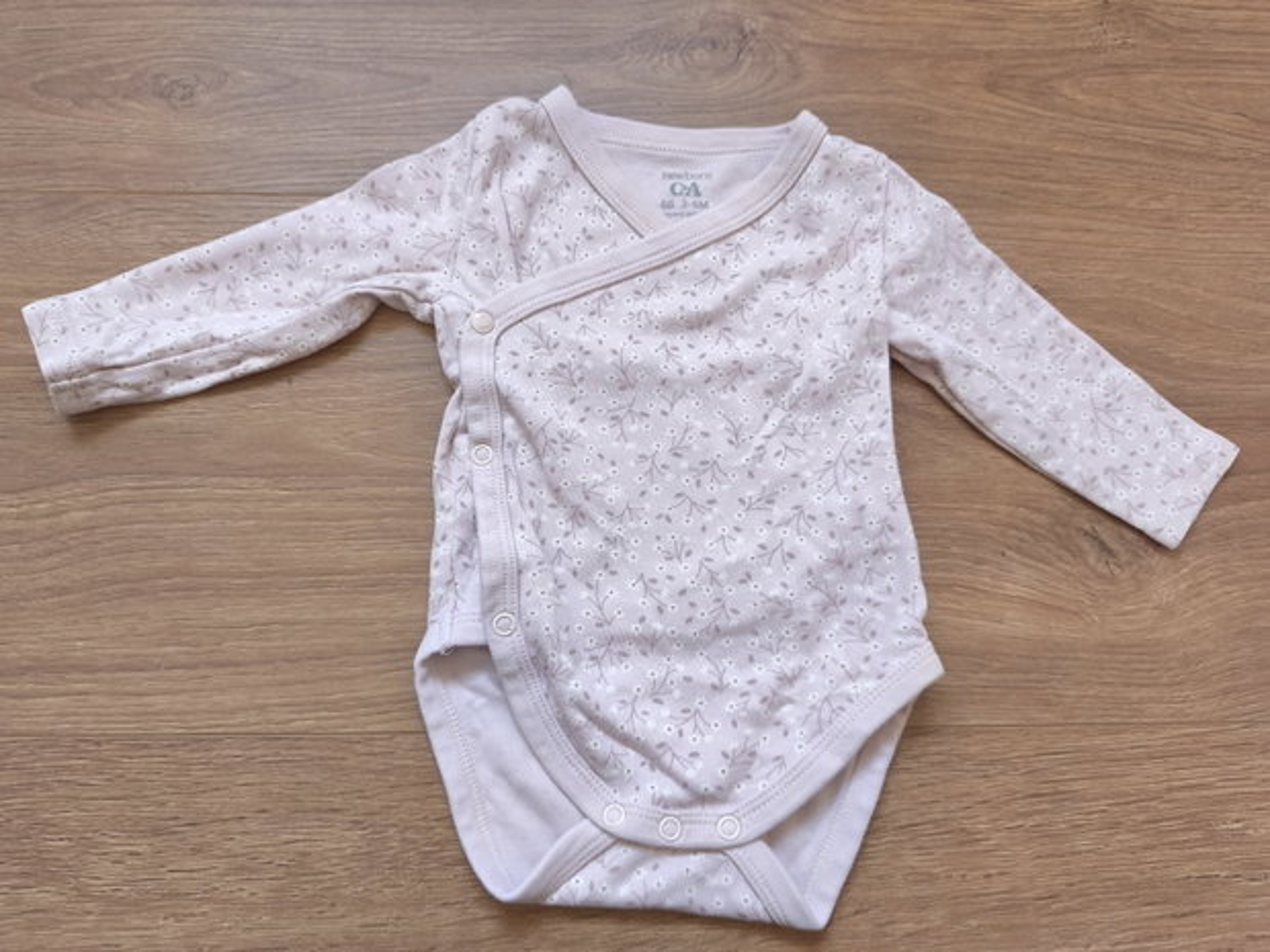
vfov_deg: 58.9
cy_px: 476
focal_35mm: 23
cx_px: 635
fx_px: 844
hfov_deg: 73.9
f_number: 1.6
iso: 320
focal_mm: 6.57
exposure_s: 1/100
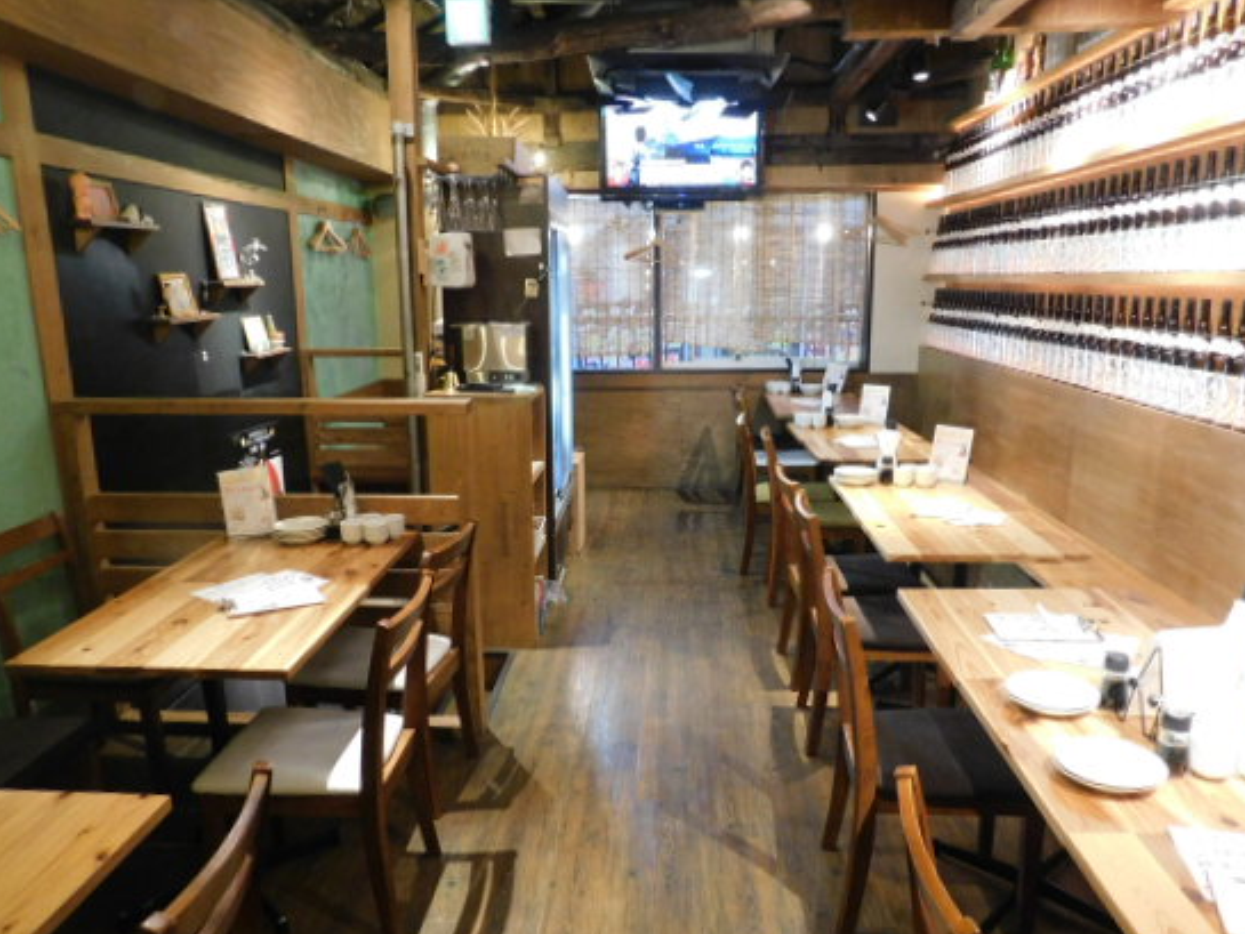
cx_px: 644
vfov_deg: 51.2
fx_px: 971
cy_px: 525
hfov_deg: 65.3
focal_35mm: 27
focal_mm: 4
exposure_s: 1/13
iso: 400
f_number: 3
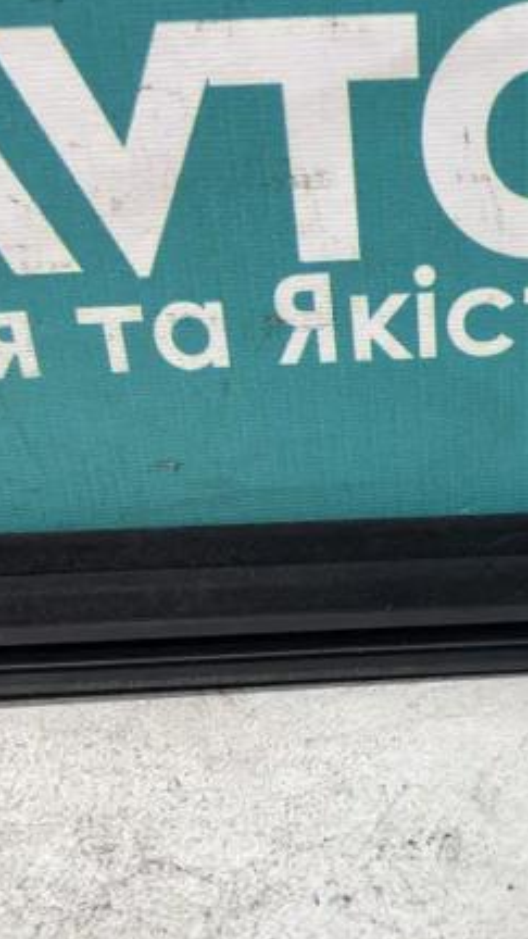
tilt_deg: -28.2
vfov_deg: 48.3
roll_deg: +3.1
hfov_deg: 27.4
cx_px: 463
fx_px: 1045
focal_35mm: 42
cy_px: 506
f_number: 1.6
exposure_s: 1/50
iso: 64
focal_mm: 4.2
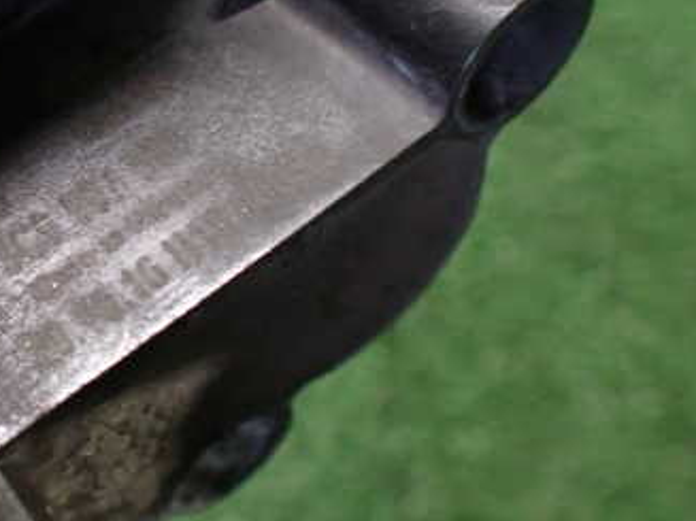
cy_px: 185
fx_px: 1105
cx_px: 62
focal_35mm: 55
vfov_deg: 26.4
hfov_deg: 33.0
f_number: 2.3
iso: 1000
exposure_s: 1/30
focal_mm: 5.4
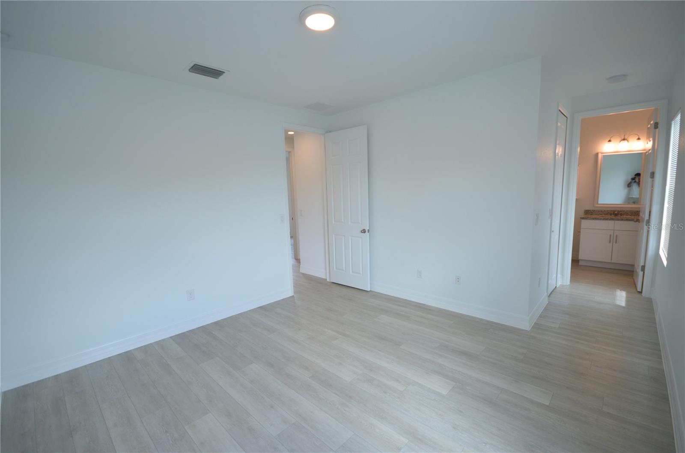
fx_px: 285
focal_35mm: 15
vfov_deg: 77.0
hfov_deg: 100.5
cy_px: 226
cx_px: 342
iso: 400
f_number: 5
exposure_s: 1/100
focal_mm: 10
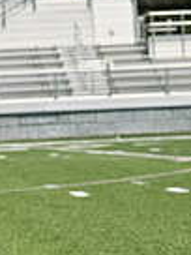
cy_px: 37
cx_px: -301
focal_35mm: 259
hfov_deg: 5.5
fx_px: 1905
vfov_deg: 7.6
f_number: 6.3
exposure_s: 1/640
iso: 125
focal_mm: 63
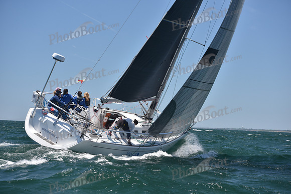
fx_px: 768
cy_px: 97
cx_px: 146
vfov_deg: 14.4
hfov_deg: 21.5
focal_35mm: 95
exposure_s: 1/1000
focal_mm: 95
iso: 200
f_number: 4
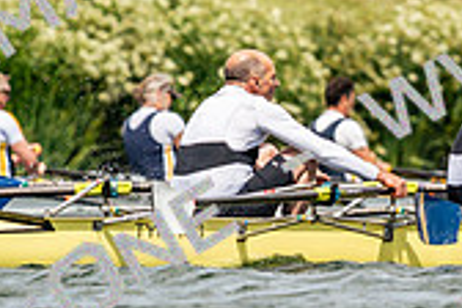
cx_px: 698
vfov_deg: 1.0
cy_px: 147
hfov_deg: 1.5
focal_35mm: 1358
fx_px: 17426
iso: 250
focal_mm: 394
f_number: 6.3
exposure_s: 1/2000
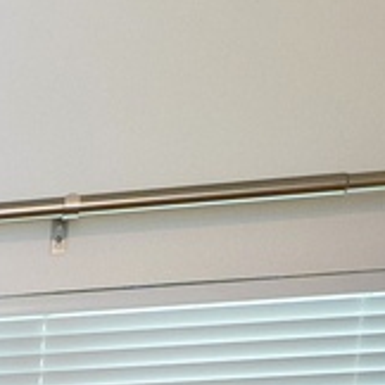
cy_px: 1074
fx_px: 1775
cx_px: -934
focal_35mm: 141
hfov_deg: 8.9
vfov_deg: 10.0
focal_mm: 16.6
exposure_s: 1/160
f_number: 4
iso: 1600
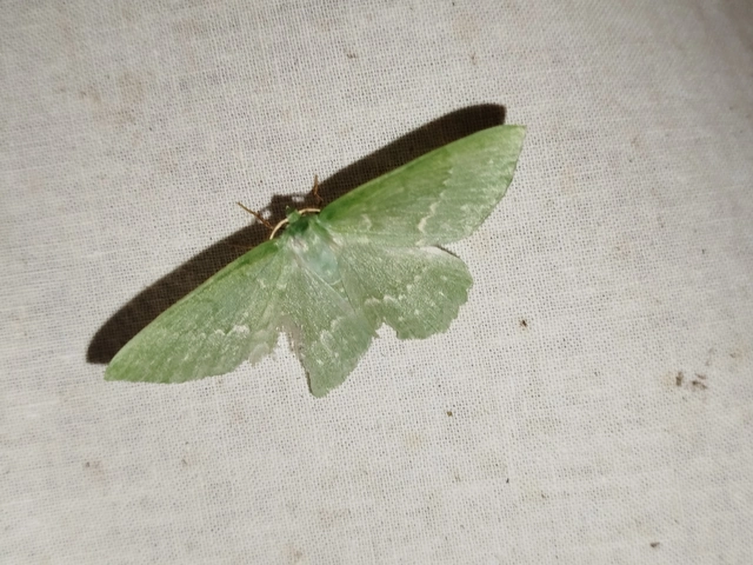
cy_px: 282
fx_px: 979
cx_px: 376
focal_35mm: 45
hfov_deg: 42.1
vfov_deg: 32.2
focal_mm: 5.31
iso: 100
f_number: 1.7
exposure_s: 1/50
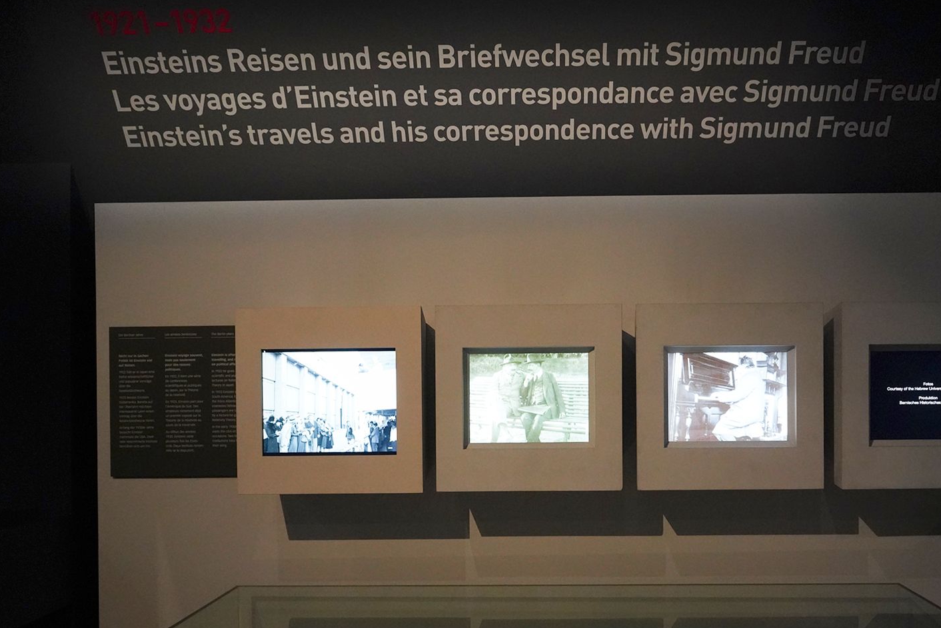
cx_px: 535
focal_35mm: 34
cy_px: 403
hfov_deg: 55.6
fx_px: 889
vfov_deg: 38.6
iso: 5000
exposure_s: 1/80
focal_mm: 24
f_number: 4
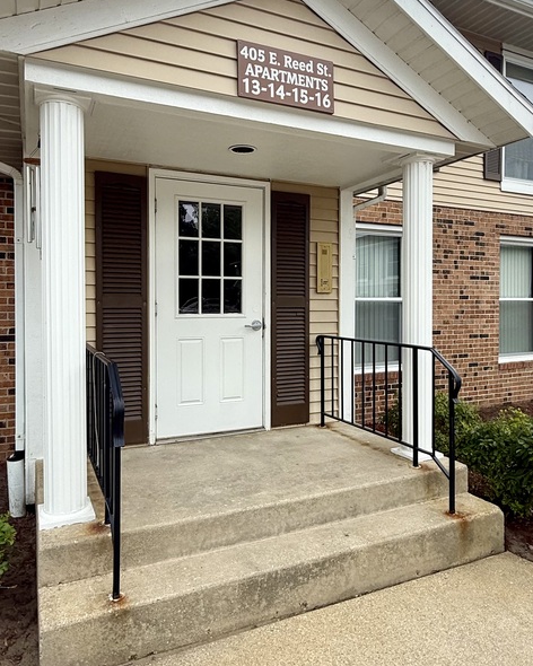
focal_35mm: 25
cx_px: 259
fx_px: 493
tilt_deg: -1.8
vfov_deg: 68.1
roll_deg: -0.5
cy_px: 318
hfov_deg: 56.8
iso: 50
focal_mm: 2.22
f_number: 2.2
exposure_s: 1/625
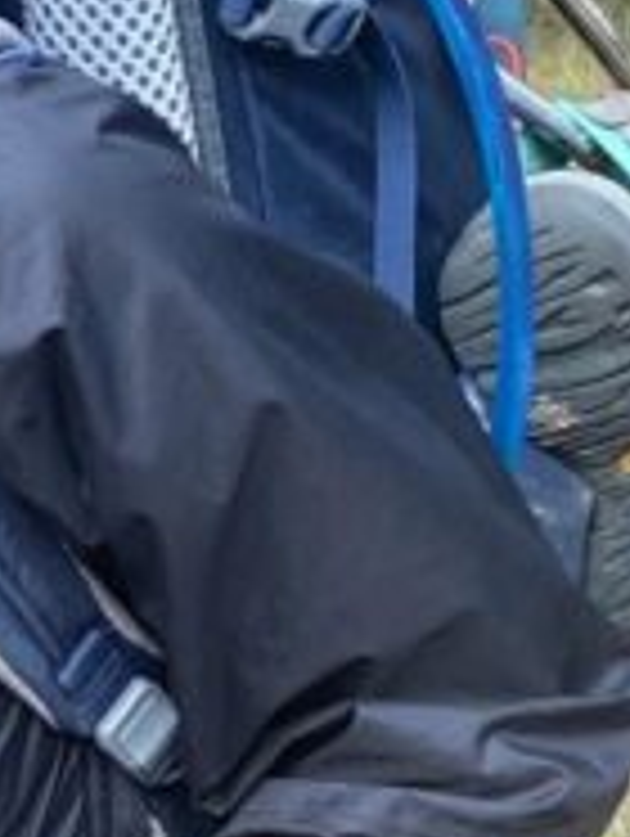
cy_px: 616
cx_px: -446
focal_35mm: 143
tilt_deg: -19.3
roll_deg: -2.7
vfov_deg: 13.7
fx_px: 3462
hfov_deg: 9.9
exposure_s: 1/122
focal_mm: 4.25
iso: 80
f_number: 1.8
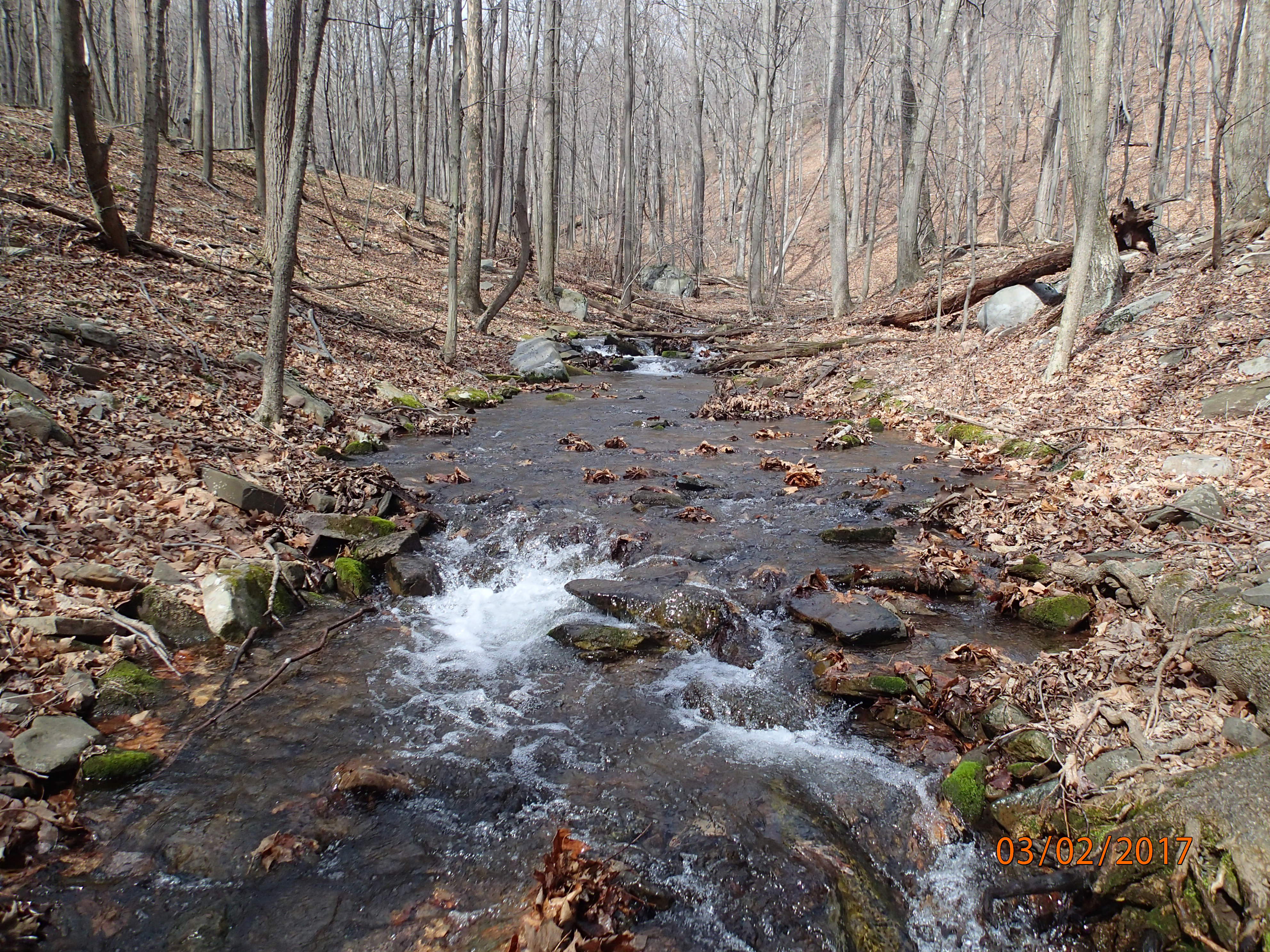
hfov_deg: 69.4
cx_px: 635
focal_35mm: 25
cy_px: 476
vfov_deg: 54.9
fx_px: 917
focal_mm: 4.5
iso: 200
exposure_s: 1/1000
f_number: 2.8
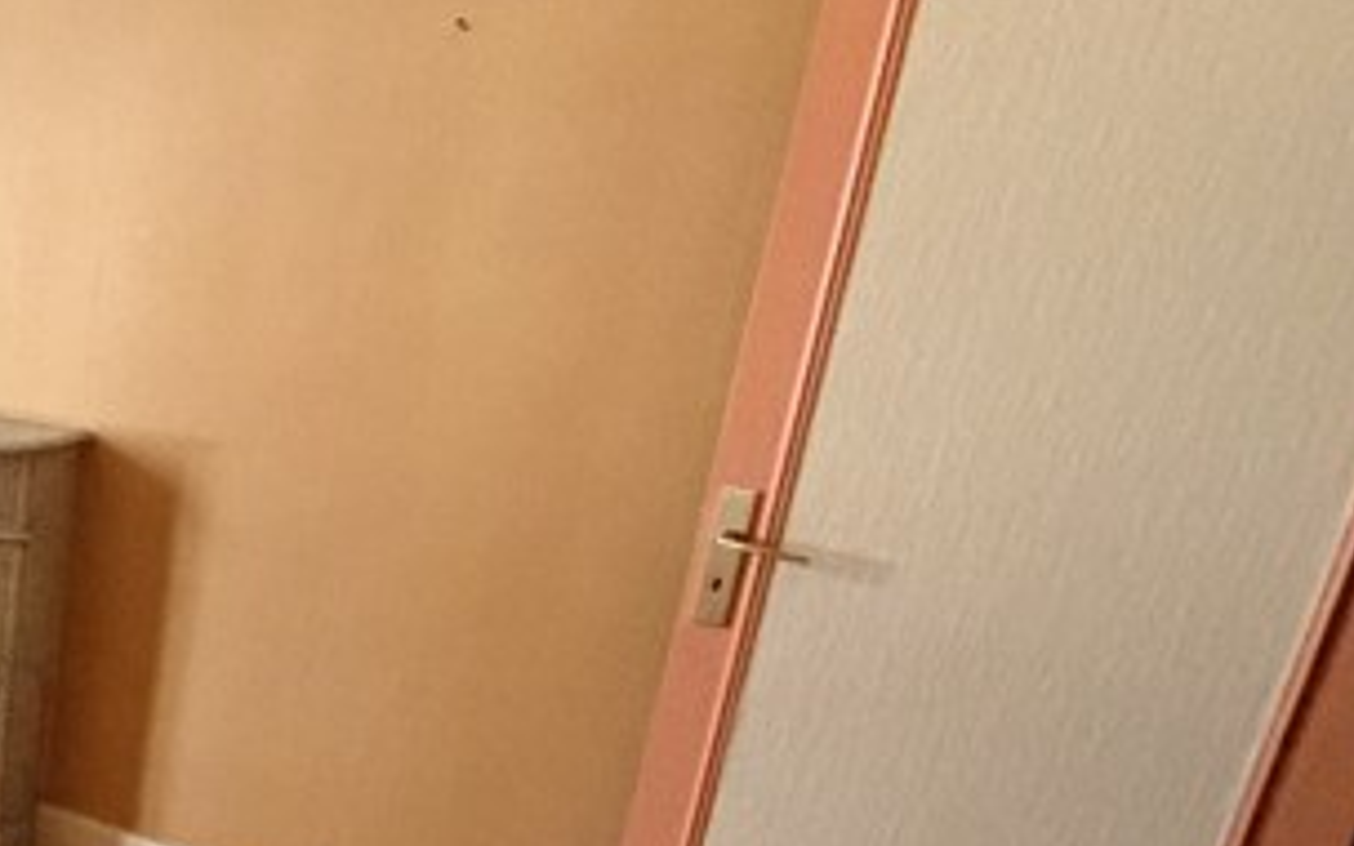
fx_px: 1439
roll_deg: +0.1
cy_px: 597
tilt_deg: -17.7
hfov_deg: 35.5
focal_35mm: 39
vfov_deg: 32.4
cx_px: -379
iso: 640
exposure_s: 1/60
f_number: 2.2
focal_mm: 2.22
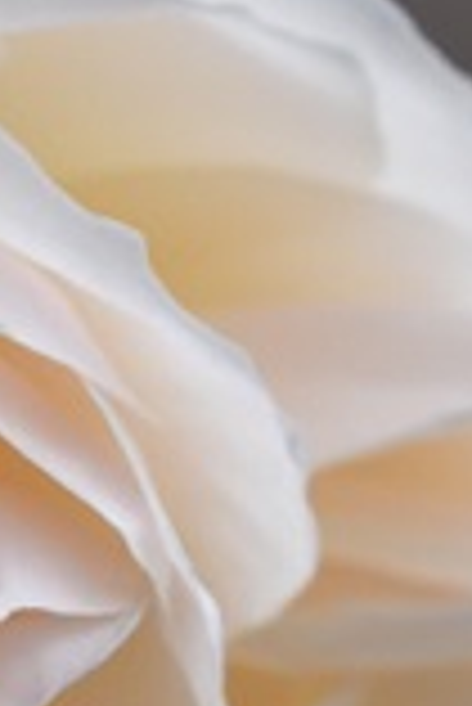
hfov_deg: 3.8
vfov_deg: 5.7
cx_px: -315
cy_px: 996
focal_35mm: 361
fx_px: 7084
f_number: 9
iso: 800
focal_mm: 40
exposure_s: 1/800
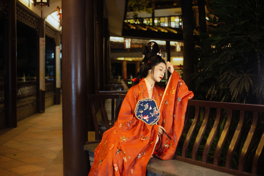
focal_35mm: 49
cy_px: 88
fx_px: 359
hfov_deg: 40.3
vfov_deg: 27.5
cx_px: 132
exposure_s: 1/80
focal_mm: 50
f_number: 2.5
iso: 800
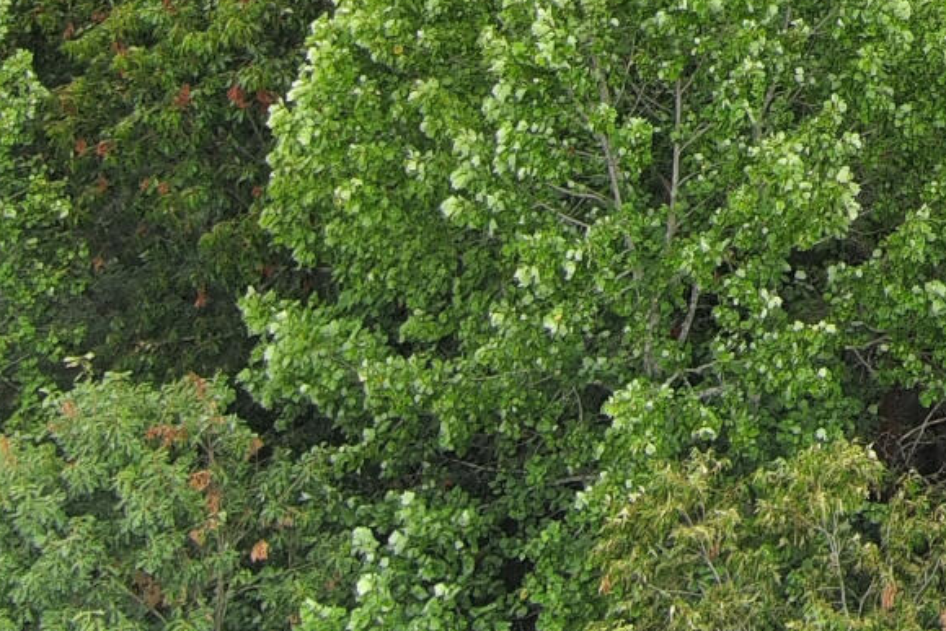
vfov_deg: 8.3
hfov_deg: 12.6
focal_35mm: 150
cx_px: 1656
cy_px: -936
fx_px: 3942
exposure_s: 1/426
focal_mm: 10.57
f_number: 2.8
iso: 100
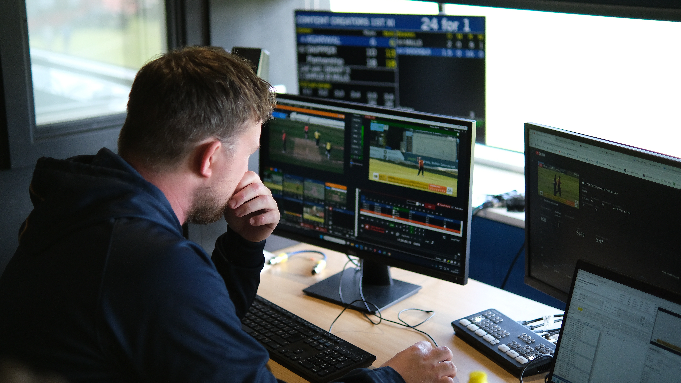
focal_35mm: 53
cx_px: 337
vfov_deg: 22.6
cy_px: 155
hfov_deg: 39.2
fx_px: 957
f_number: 1.4
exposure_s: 1/2000
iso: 1250
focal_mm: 33
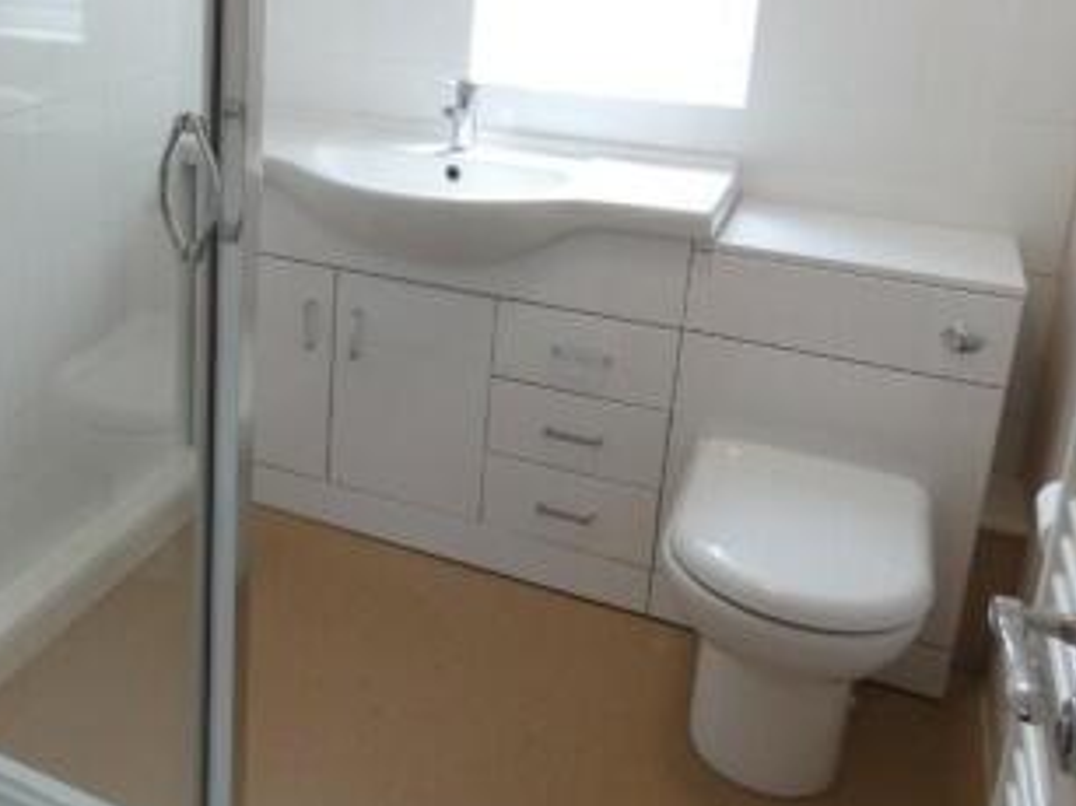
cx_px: 195
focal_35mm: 38
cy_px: 202
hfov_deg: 46.1
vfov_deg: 36.8
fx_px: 1181
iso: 160
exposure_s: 1/60
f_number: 2.8
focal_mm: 3.6
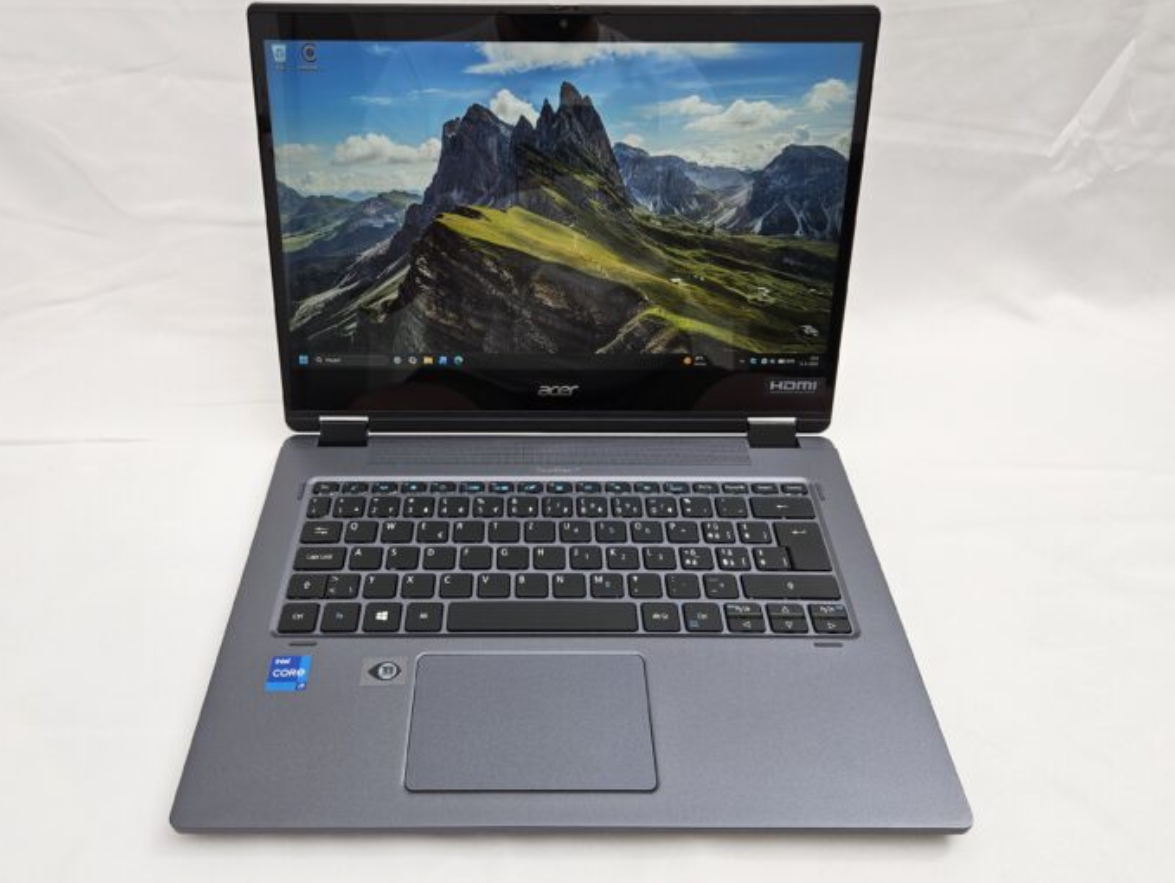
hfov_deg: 67.1
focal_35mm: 26
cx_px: 528
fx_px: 883
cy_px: 435
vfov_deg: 53.1
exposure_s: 1/112
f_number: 1.8
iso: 25
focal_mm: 5.4
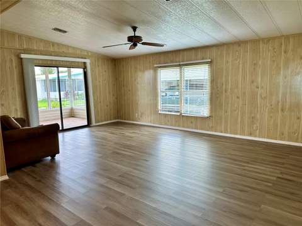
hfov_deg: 71.6
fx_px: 209
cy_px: 113
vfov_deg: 56.8
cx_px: 151
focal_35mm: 24
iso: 64
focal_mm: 6.86
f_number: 1.78
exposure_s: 1/164
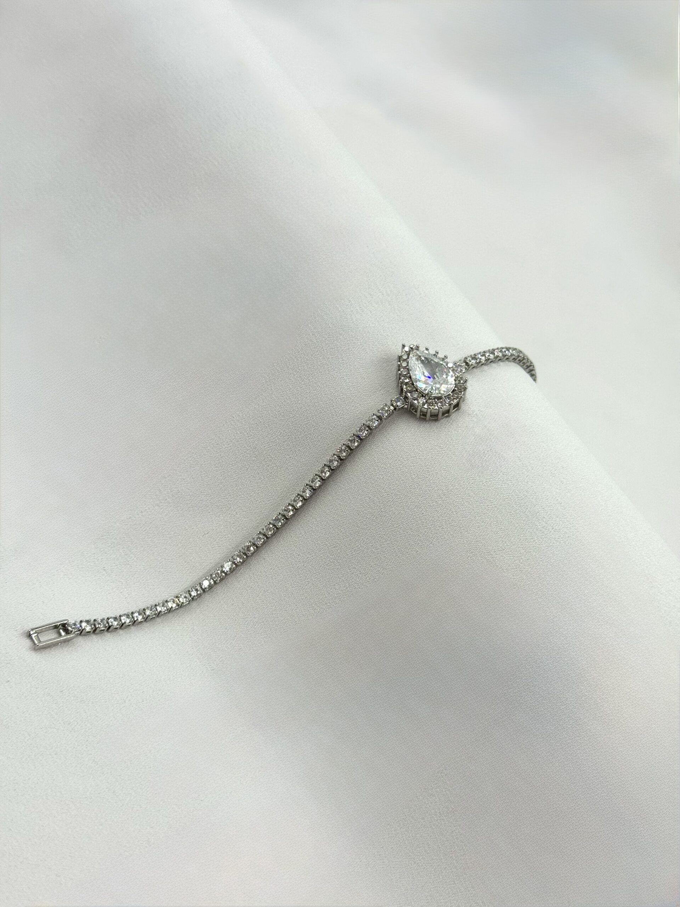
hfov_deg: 30.3
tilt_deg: -38.5
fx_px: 1257
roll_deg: -32.1
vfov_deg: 39.7
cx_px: 340
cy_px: 454
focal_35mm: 48
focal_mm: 6.76
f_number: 1.78
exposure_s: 1/1193
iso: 64
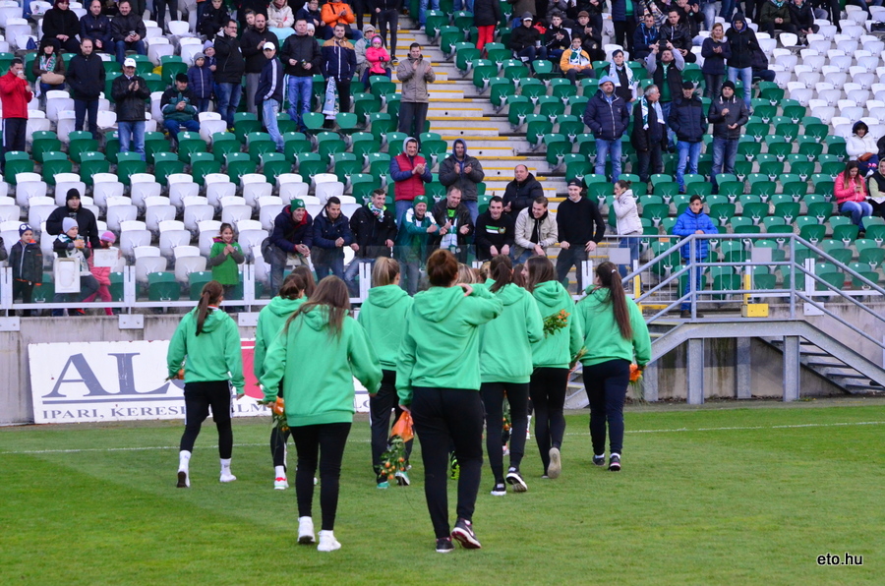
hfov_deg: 19.5
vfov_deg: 13.0
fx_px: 2576
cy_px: 293
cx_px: 442
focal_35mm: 105
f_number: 7.1
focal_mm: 70
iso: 3200
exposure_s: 1/500
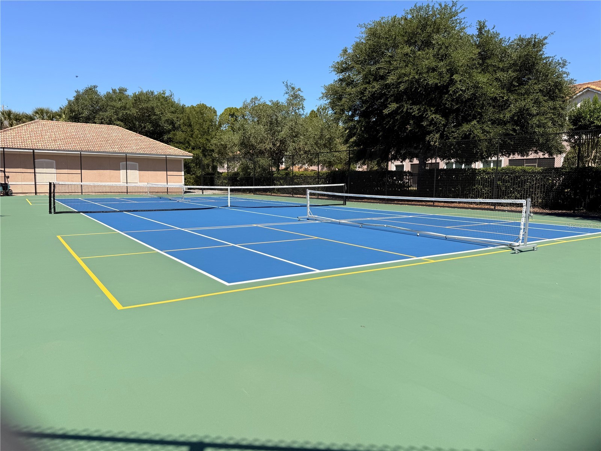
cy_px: 226
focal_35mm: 24
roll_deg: -0.8
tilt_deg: -6.2
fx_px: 417
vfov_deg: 56.8
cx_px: 300
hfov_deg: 71.6
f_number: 1.78
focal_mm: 6.76
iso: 80
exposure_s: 1/4167
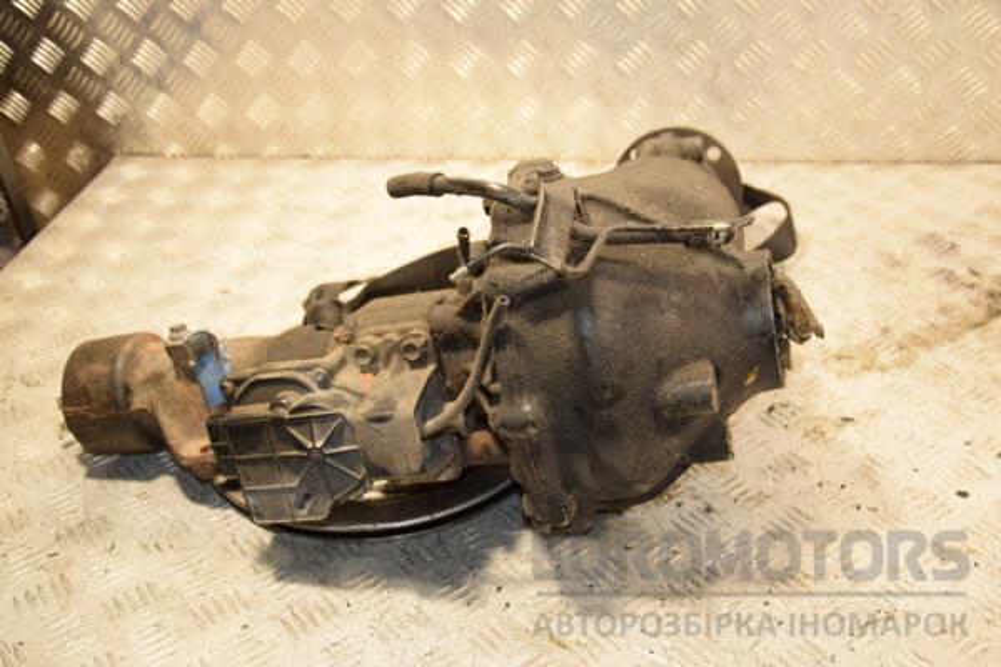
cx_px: 500
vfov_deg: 31.9
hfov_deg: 46.4
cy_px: 334
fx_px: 1168
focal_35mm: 42
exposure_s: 1/125
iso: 800
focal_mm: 28
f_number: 5
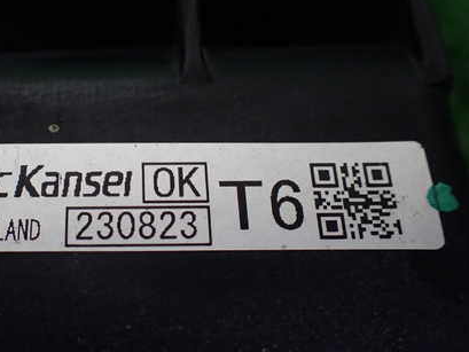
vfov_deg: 32.9
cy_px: 179
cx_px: 138
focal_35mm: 44
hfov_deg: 42.1
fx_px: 596
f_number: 2.3
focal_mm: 5.4
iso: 500
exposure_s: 1/125
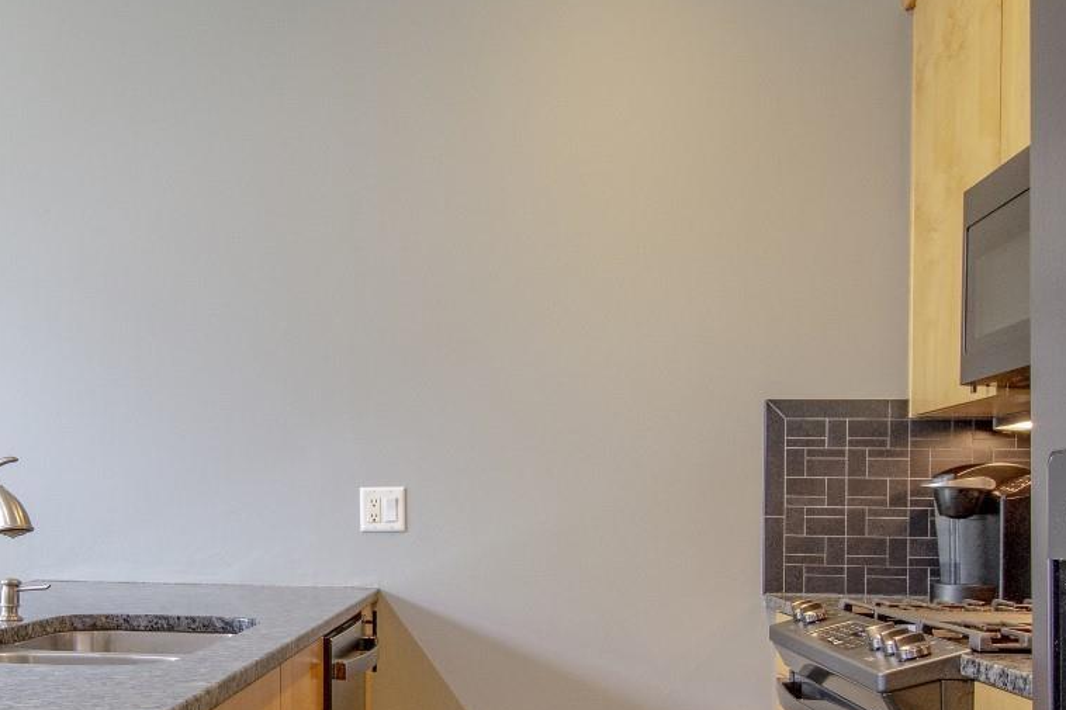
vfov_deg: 34.5
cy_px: 510
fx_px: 1125
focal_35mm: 38
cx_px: 332
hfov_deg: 49.6
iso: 400
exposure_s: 1/6
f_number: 8
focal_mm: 12
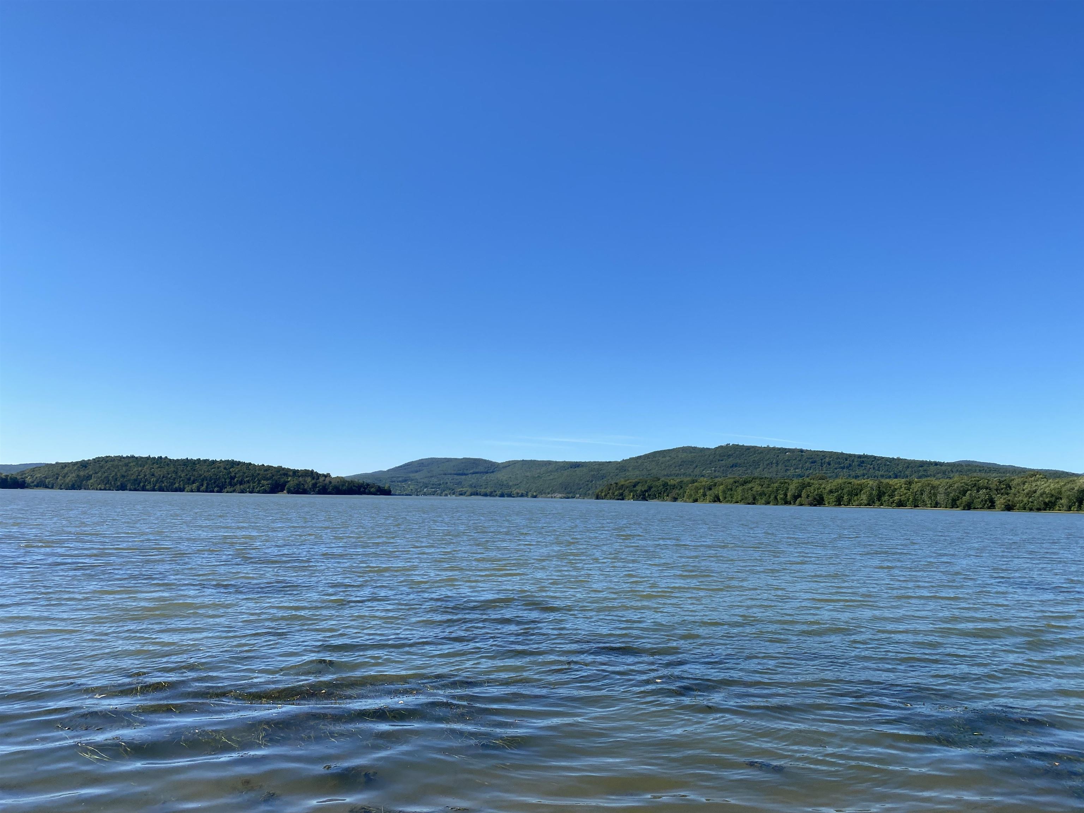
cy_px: 406
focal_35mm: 26
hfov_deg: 67.3
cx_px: 542
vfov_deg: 53.1
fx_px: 814
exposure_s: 1/2967
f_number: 1.8
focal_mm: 4.25
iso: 32
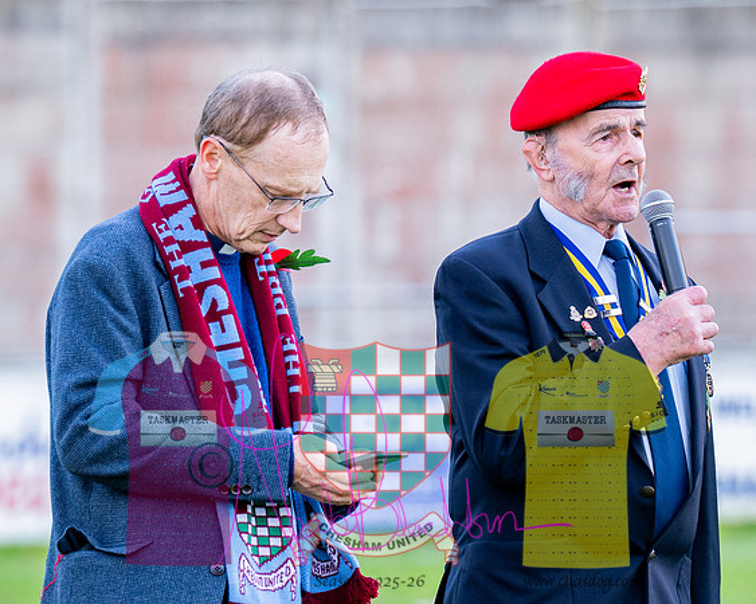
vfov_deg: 3.0
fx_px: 11387
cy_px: 149
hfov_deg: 3.8
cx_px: 479
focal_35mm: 509
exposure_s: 1/400
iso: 400
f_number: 4
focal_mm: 200
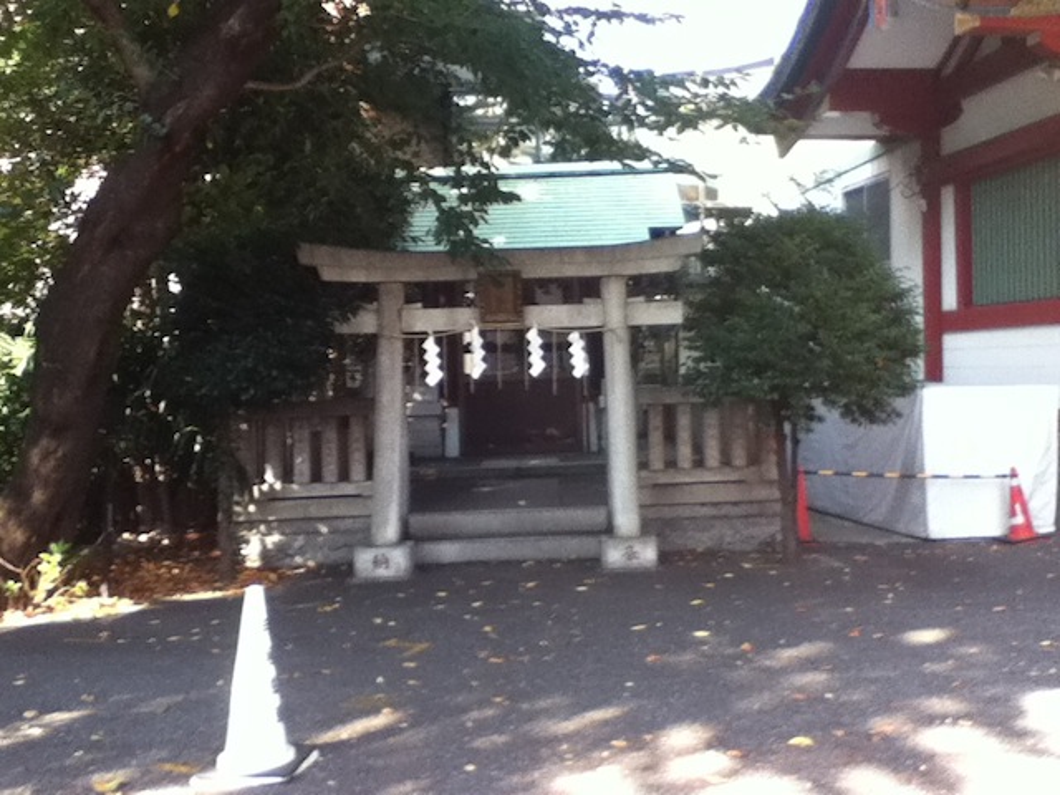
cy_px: 398
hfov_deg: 56.8
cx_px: 530
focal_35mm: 32
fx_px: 980
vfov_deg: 44.2
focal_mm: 3.85
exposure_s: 1/120
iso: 125
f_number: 2.4
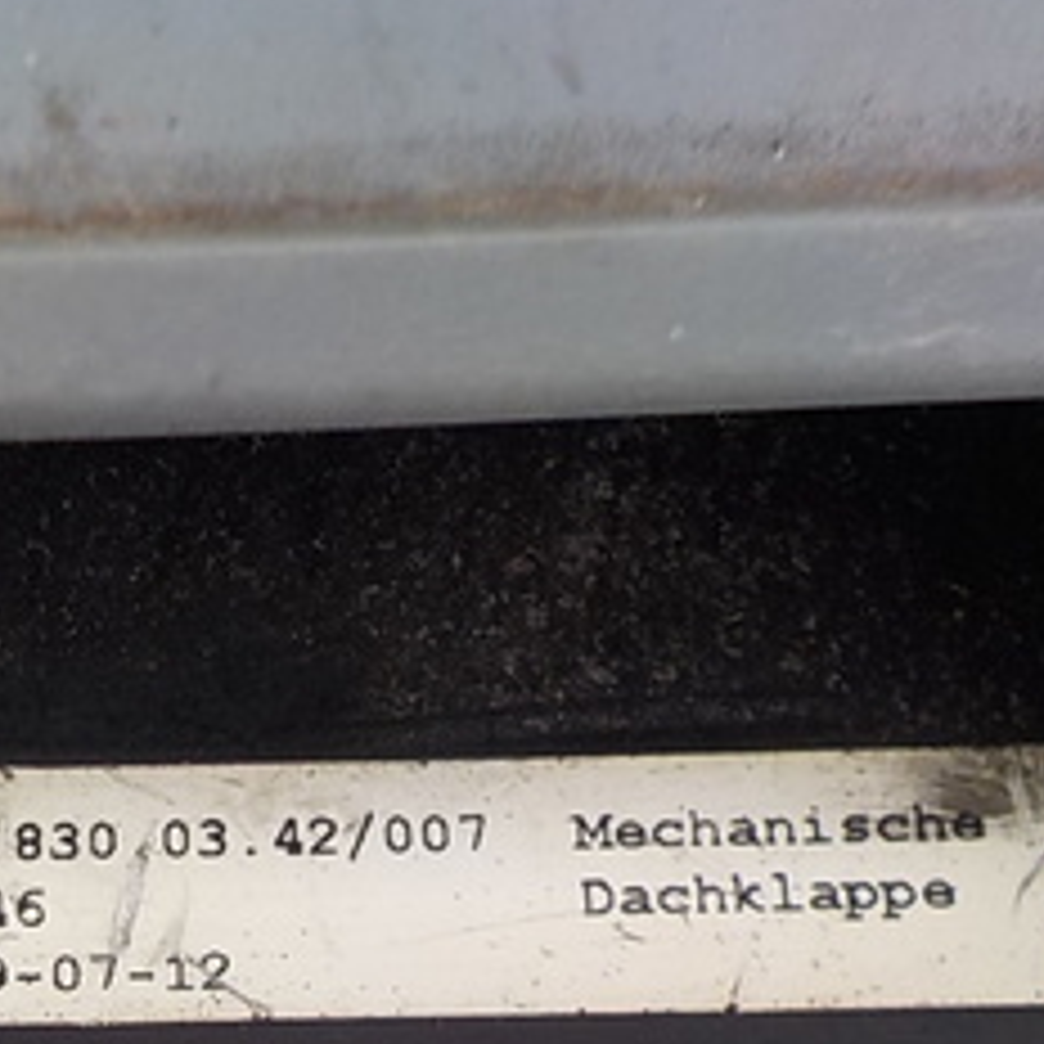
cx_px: 94
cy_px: 945
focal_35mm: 73
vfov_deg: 23.1
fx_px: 2491
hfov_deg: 23.0
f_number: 3.3
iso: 125
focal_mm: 4.1
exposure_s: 1/50
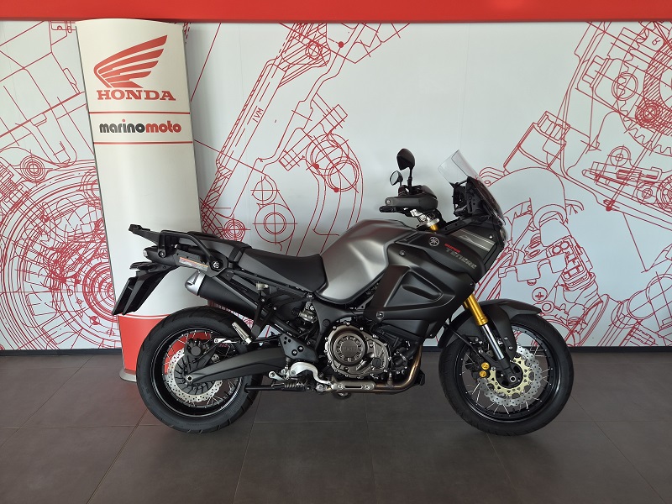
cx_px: 336
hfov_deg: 73.9
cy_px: 252
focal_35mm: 23
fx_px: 446
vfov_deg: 58.9
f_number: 1.8
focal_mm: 5.4
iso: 160
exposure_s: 1/180
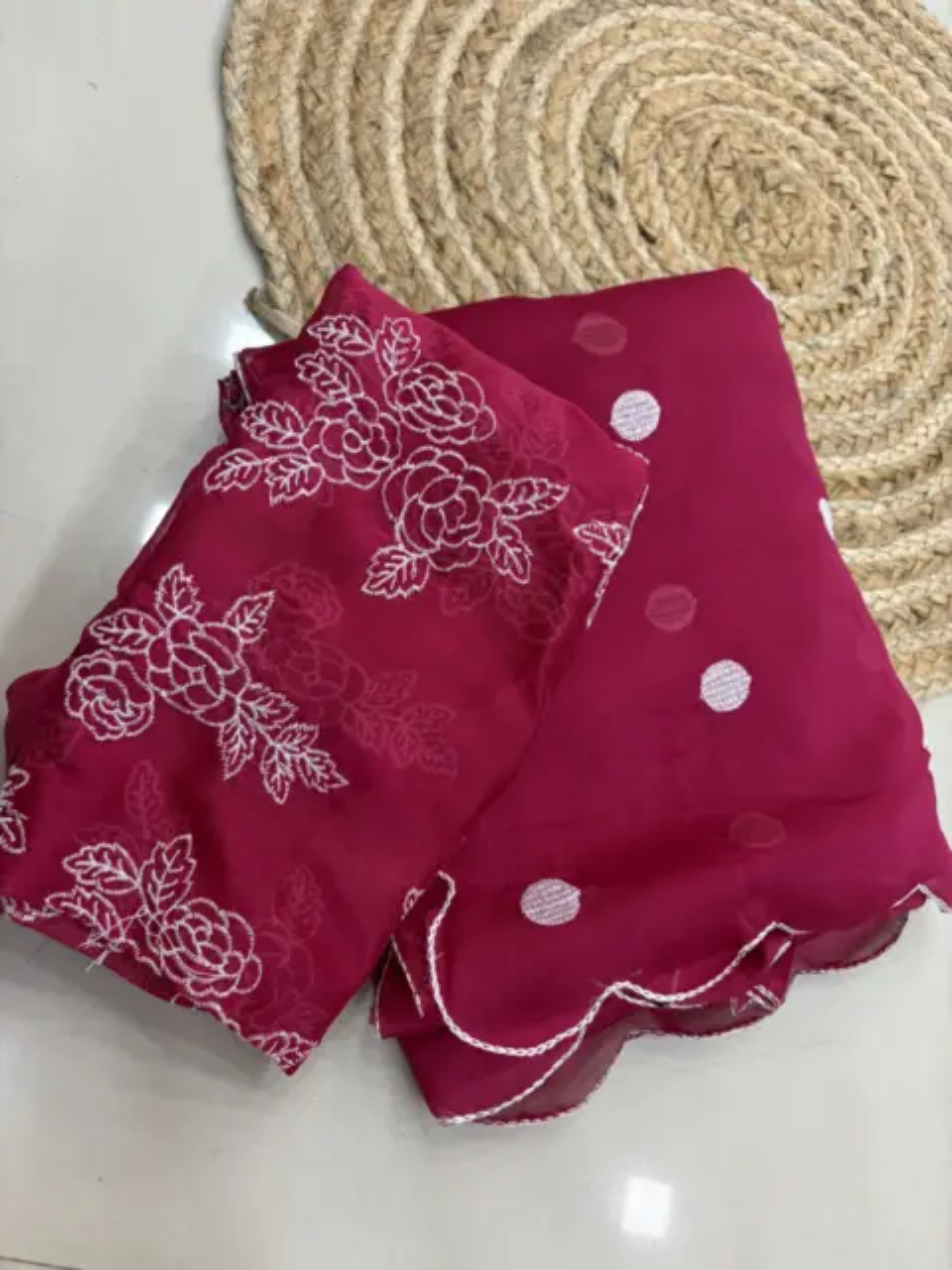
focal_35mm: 26
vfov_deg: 67.3
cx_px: 476
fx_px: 953
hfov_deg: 53.1
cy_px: 635
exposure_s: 1/50
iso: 80
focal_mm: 5.96
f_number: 1.6
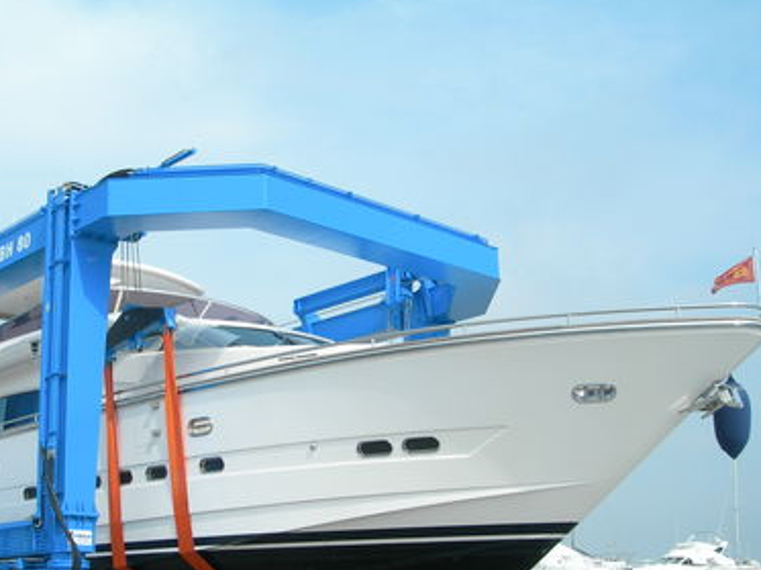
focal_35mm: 51
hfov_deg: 37.3
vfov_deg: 28.4
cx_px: 277
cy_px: 369
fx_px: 1120
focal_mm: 7.8
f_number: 4.8
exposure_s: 1/399
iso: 50
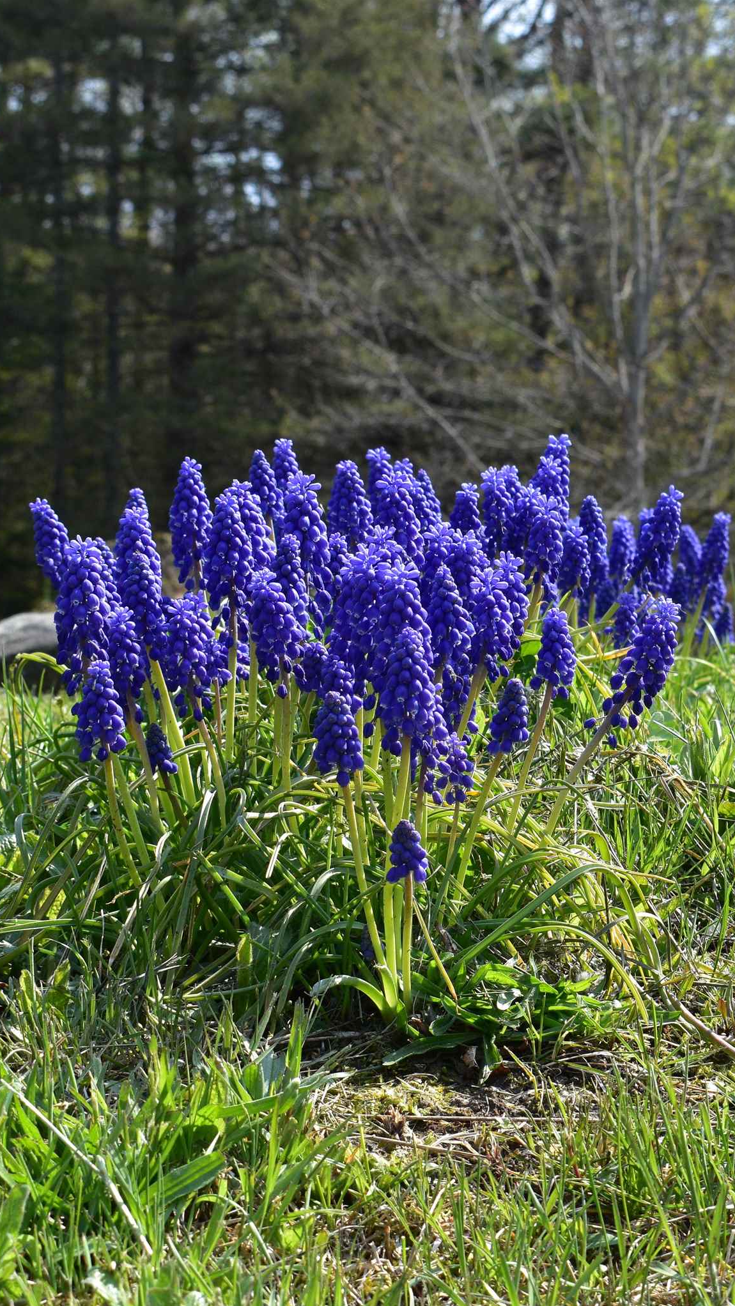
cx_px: 514
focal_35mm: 85
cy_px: 653
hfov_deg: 14.2
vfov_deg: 25.0
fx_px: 2945
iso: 400
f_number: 11
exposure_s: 1/400
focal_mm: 36
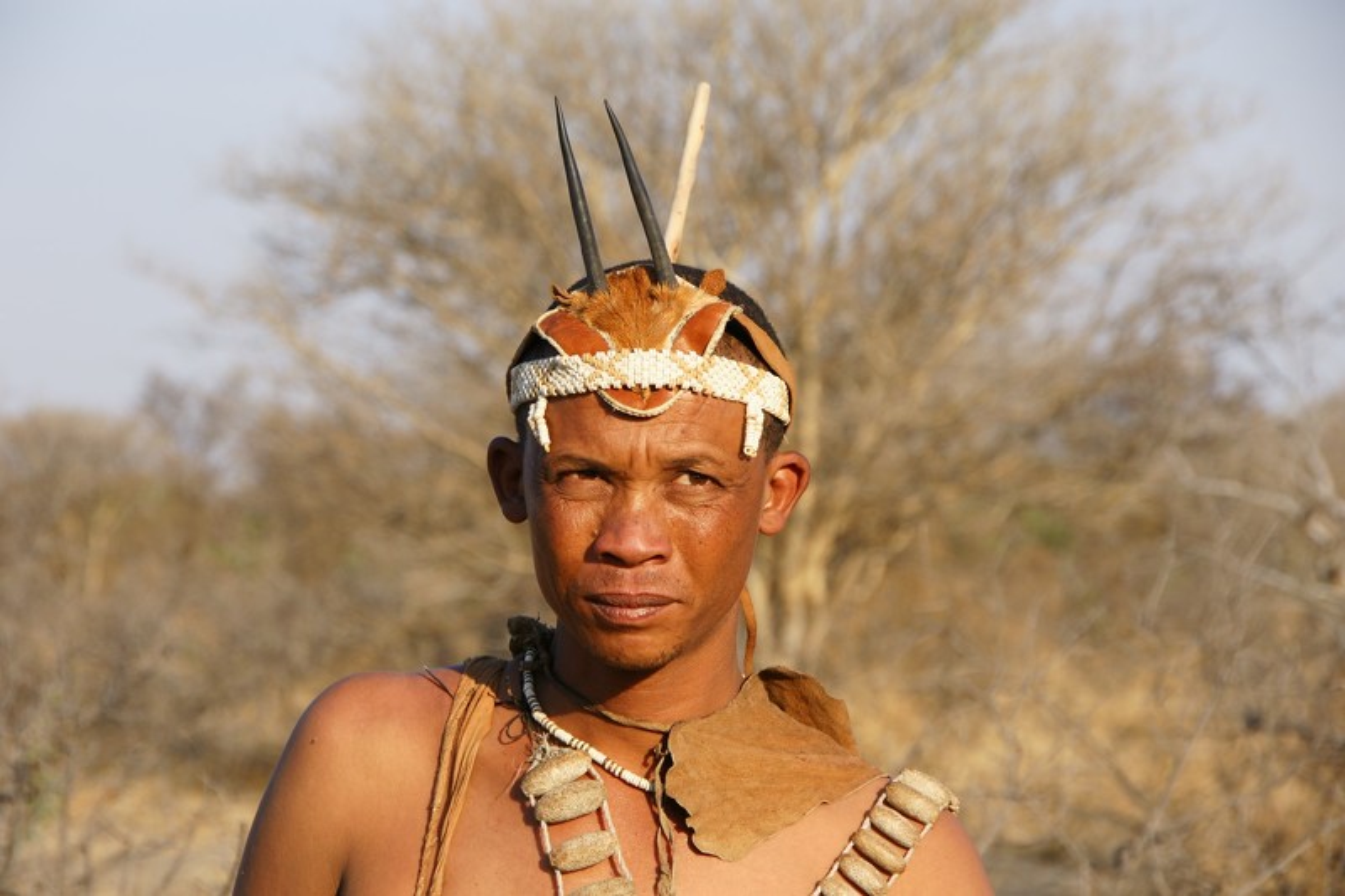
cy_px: 448
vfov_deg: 8.7
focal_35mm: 158
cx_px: 672
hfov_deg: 13.0
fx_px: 5883
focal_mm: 105
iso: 200
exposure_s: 1/320
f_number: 8
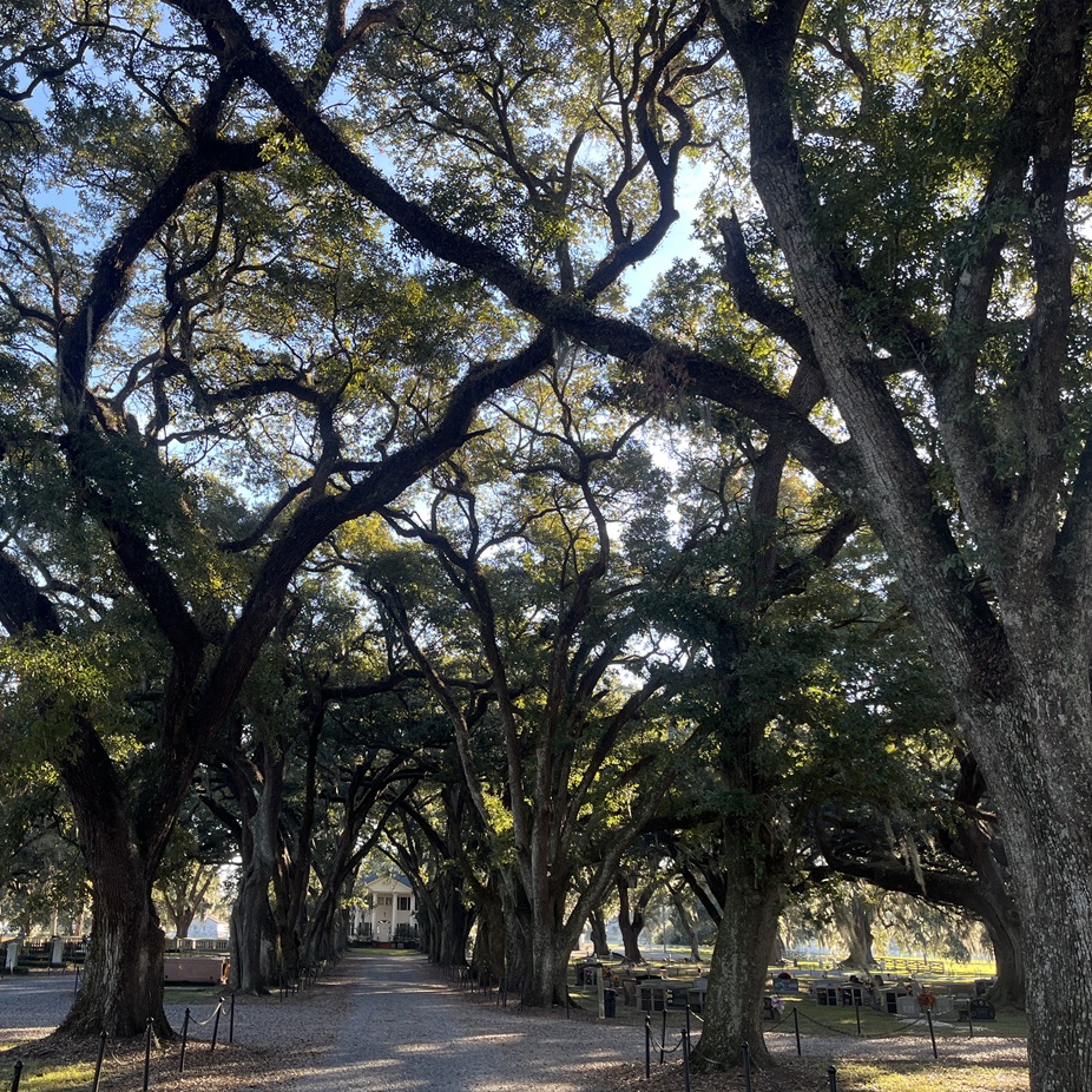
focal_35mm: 31
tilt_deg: +18.4
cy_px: 544
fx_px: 1106
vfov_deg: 52.5
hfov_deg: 51.9
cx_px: 395
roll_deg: -1.1
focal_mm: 5.1
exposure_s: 1/240
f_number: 1.6
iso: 40
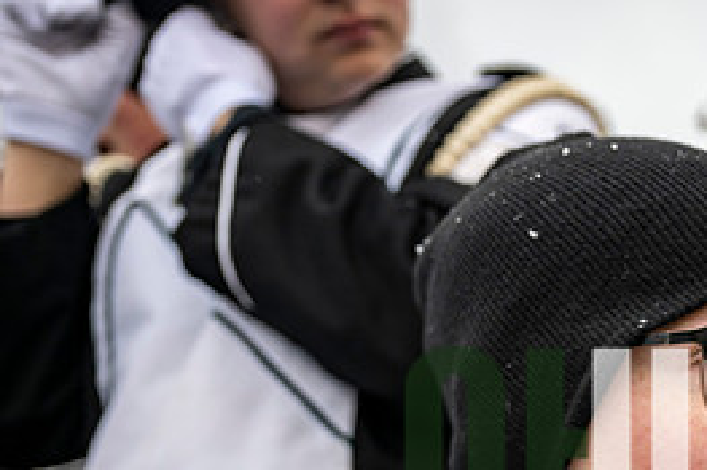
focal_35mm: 53
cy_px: 474
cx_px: 608
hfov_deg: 35.8
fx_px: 1040
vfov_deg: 24.3
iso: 160
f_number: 2.8
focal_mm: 24
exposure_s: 1/500
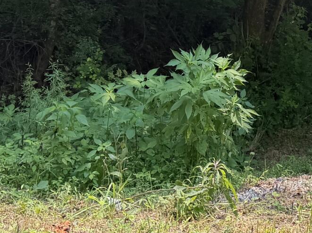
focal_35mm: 109
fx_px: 982
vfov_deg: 13.0
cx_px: 278
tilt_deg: -3.3
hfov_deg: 17.8
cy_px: -86
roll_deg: -1.8
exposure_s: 1/391
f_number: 1.78
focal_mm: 6.76
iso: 80
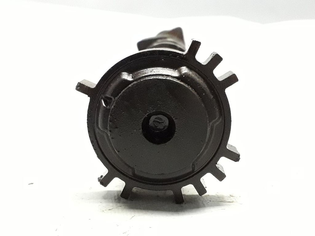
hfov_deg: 65.3
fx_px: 246
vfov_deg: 51.4
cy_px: 118
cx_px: 158
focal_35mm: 27
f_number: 1.9
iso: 640
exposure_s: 1/20
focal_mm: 3.6
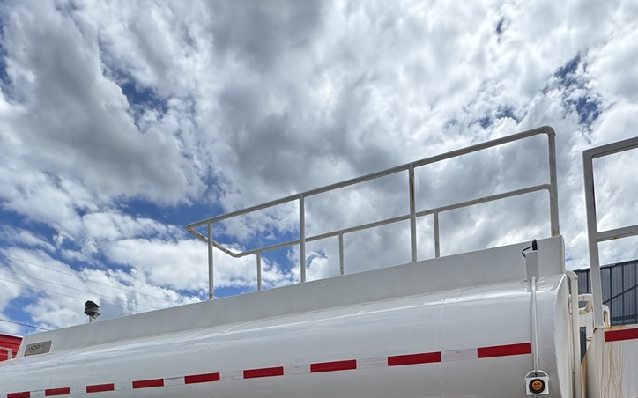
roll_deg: +0.0
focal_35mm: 28
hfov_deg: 66.5
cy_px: 431
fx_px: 487
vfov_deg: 37.7
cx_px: 329
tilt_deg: +1.7
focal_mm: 2.22
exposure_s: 1/2083
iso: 50
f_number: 2.2
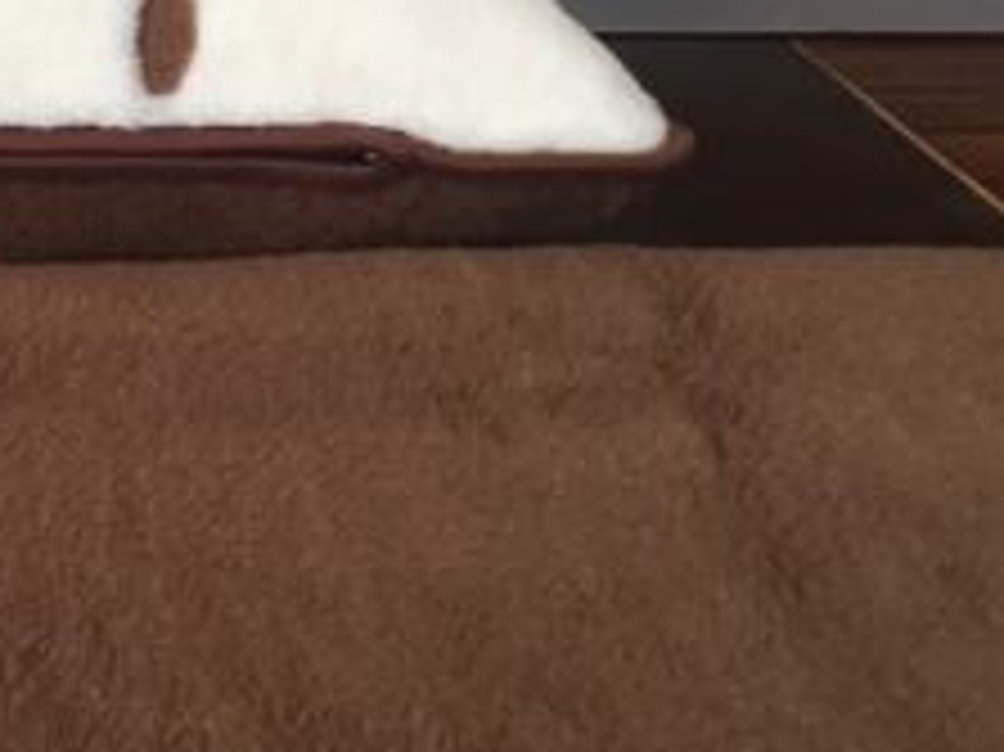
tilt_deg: -29.2
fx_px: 2261
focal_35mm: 78
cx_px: -225
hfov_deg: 22.8
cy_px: 428
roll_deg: -1.8
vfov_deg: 18.9
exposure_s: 1/33
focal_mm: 4.15
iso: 40
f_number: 2.2
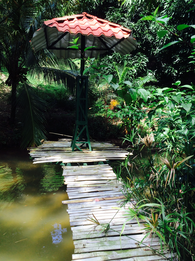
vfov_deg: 60.0
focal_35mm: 30
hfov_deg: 46.8
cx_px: 98
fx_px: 225
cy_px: 130
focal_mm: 4.12
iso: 32
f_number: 2.2
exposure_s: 1/164
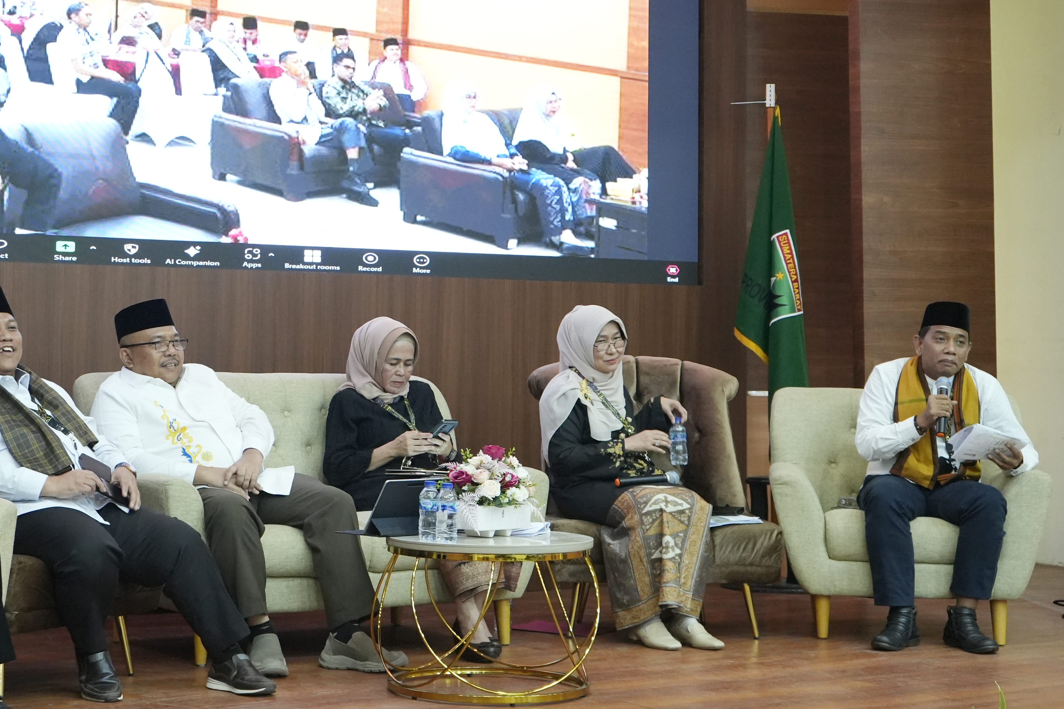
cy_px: 215
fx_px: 1980
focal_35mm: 67
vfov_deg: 20.2
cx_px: 327
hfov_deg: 29.8
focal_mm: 41
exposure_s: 1/100
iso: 4000
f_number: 4.5
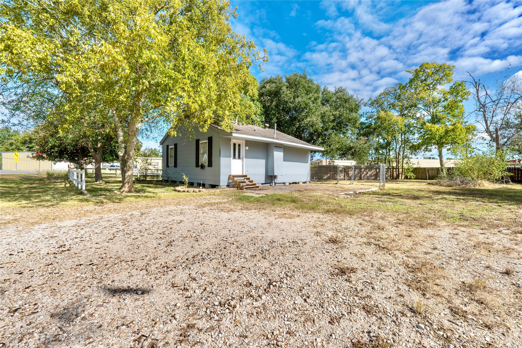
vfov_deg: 77.3
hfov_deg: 100.4
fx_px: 217
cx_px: 261
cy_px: 174
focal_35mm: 15
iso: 100
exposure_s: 1/160
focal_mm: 10
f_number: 10
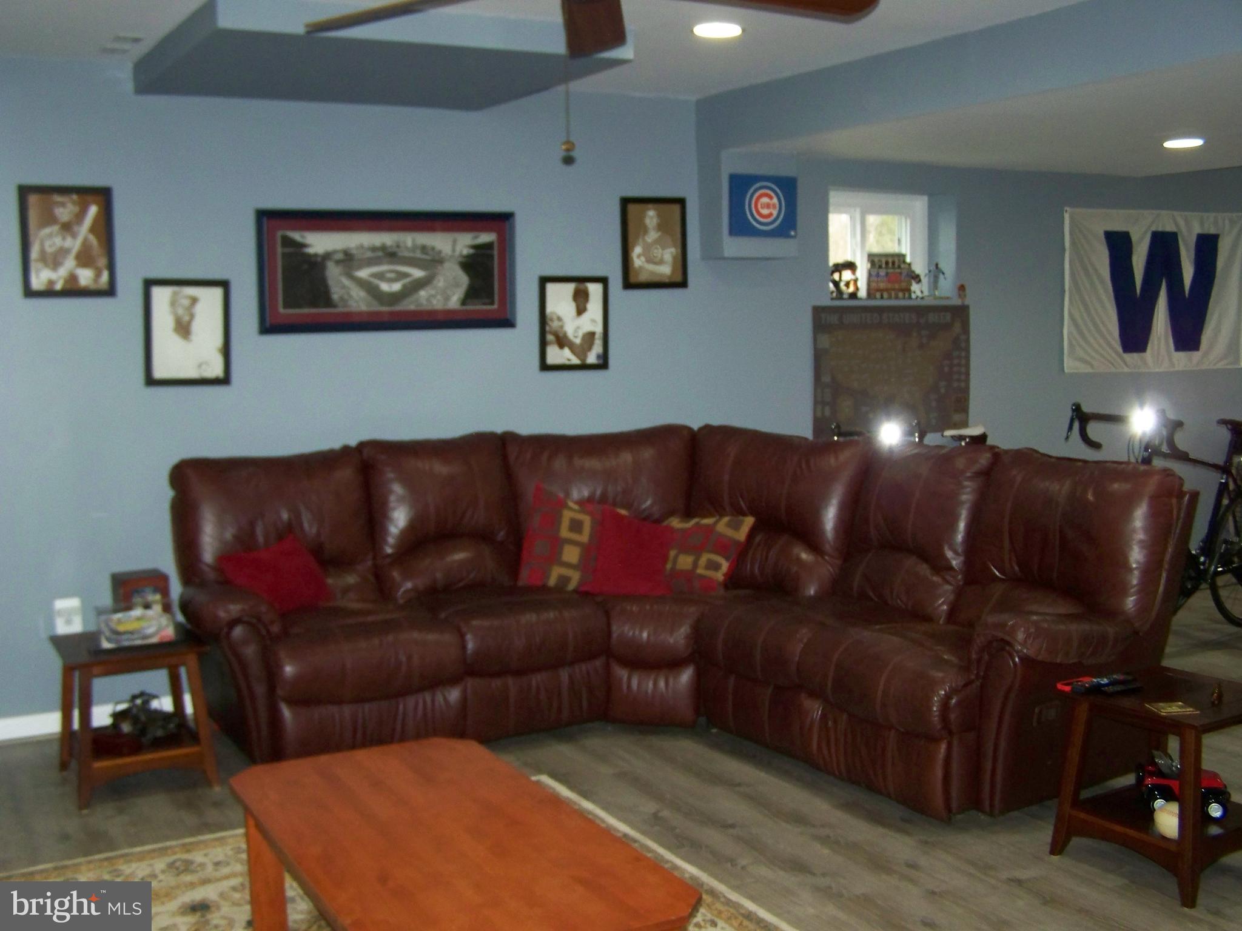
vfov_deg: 37.7
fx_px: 1363
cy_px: 466
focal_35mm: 38
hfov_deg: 49.0
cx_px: 621
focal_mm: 6.3
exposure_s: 1/30
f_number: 2.8
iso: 200
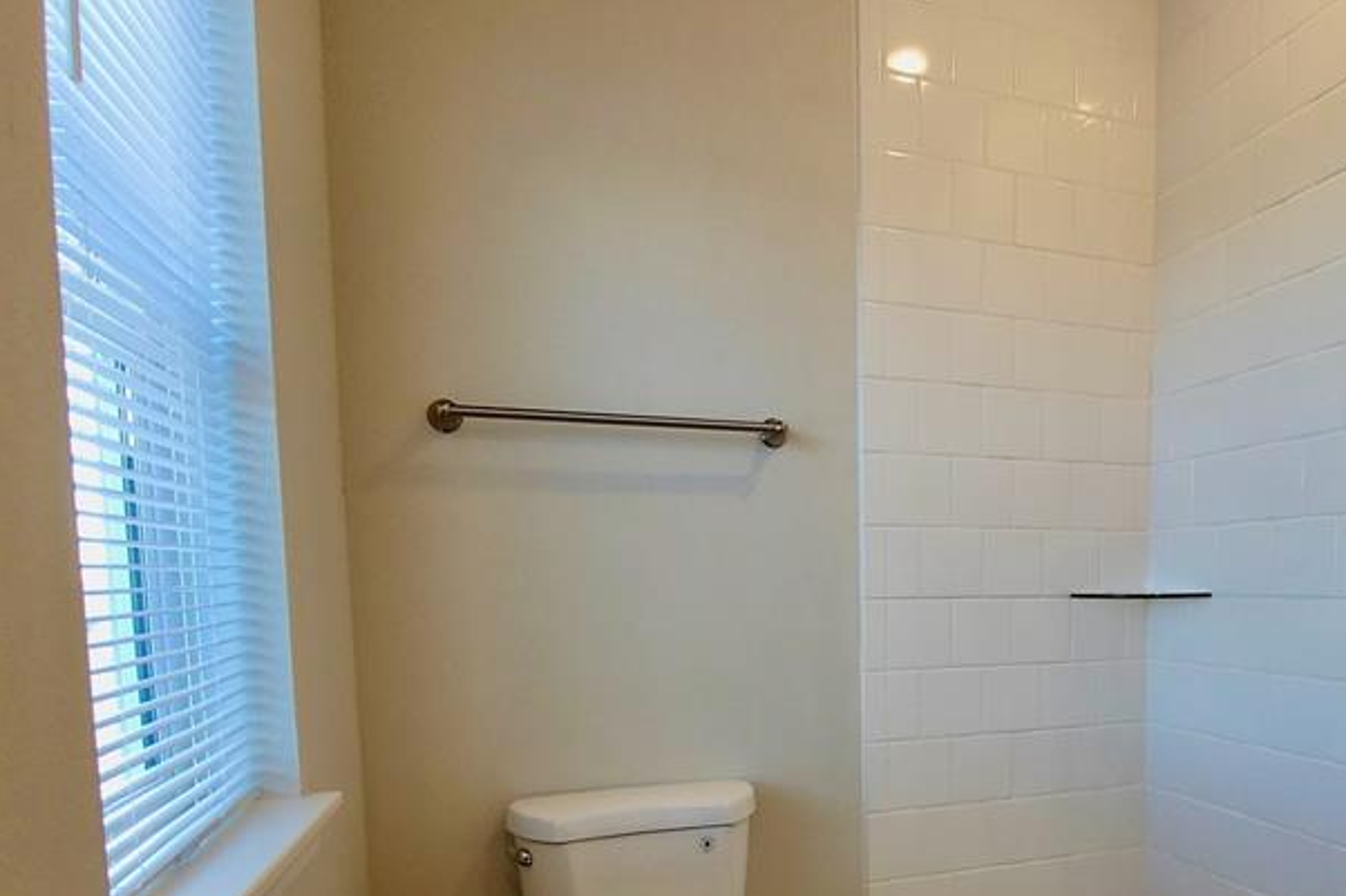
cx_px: 926
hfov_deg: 73.2
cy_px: 674
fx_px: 860
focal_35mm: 23
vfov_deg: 52.6
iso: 50
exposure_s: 1/40
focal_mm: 1.74
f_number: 2.2
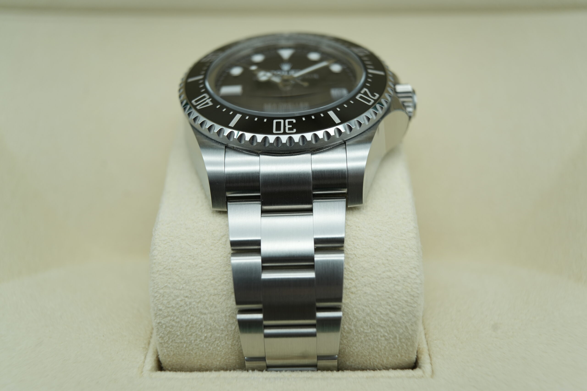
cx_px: 294
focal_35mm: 35
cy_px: 196
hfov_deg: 54.4
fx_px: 571
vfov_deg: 37.9
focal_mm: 35
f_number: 5
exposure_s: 1/250
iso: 400
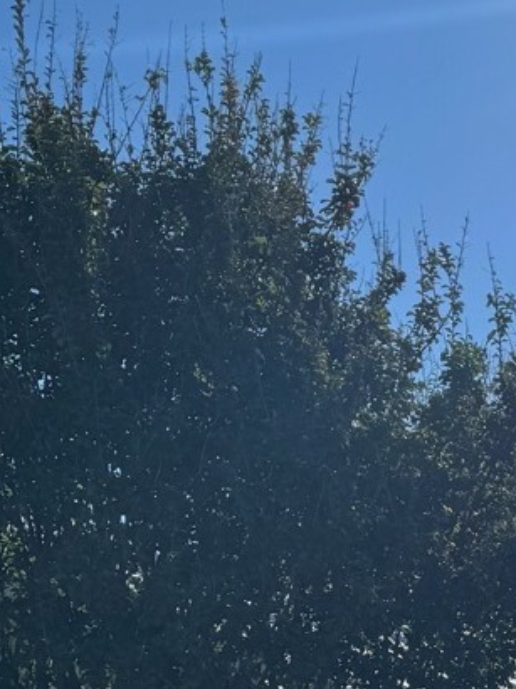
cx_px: 839
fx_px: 1791
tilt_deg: -2.4
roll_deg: +0.8
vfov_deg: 19.8
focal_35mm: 90
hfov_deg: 14.9
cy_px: 924
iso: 80
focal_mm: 6.76
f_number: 1.78
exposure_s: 1/7092
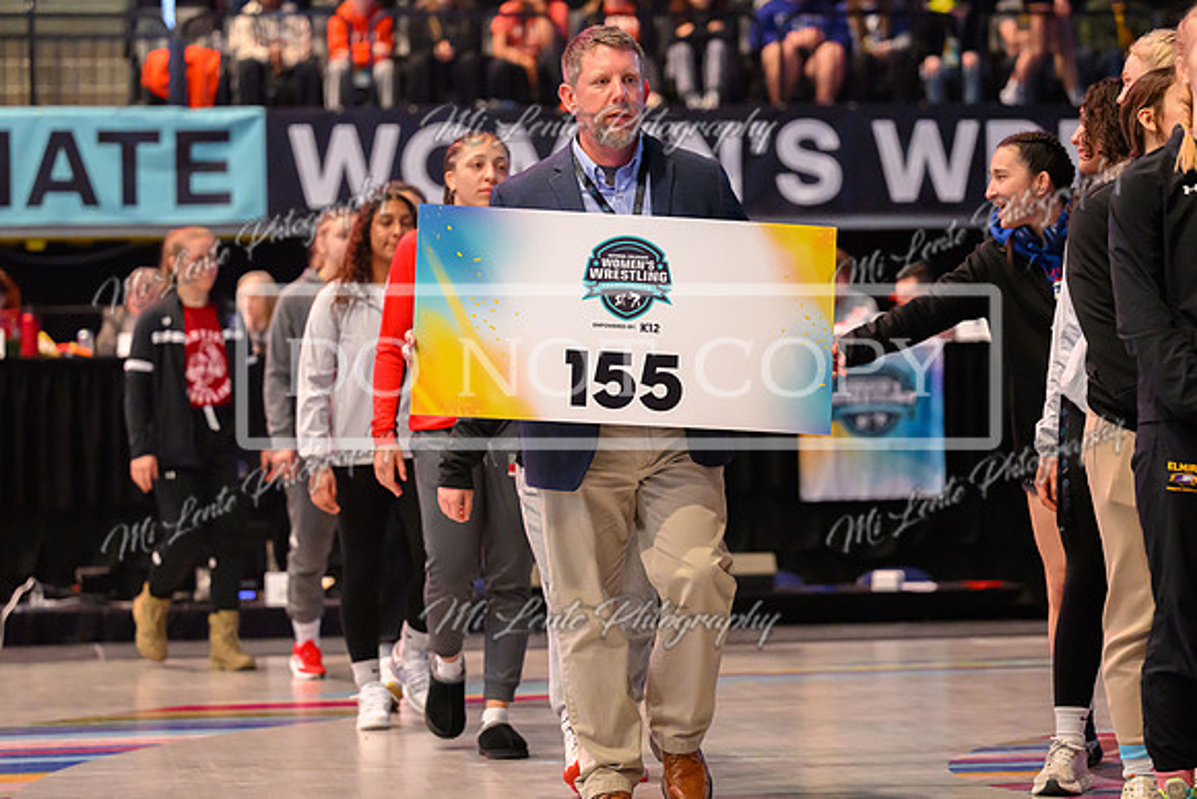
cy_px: 327
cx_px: 587
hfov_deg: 17.1
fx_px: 3987
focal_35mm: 120
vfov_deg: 11.4
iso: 10000
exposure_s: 1/320
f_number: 2.8
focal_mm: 99
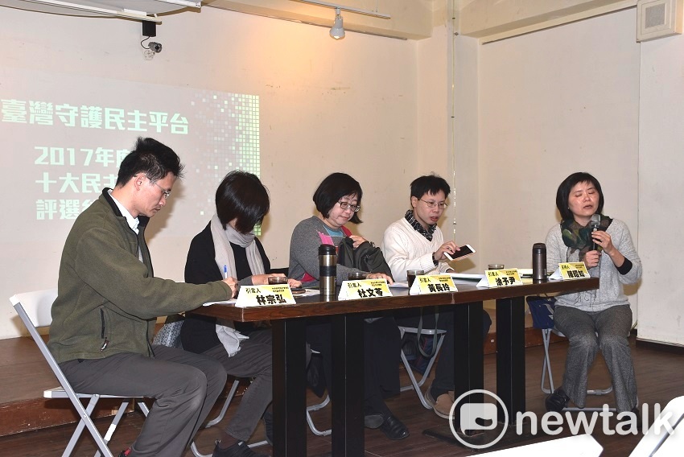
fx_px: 770
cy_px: 228
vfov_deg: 33.1
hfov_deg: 47.9
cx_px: 342
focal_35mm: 40
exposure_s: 1/60
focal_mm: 27
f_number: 5.6
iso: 400
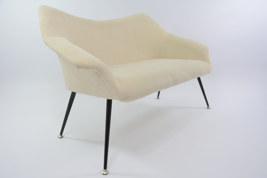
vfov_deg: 41.8
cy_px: 89
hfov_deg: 59.5
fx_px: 234
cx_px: 134
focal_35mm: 32
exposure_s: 1/125
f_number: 5.6
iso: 400
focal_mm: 21
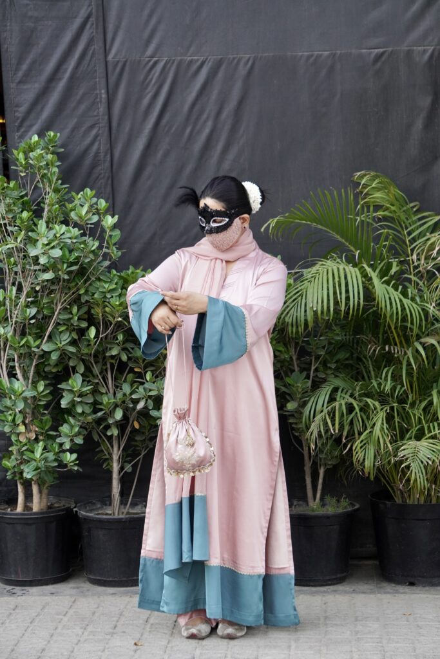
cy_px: 330
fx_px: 1704
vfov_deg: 21.9
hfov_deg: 14.7
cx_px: 220
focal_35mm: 93
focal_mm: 62
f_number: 6.3
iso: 800
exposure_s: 1/200
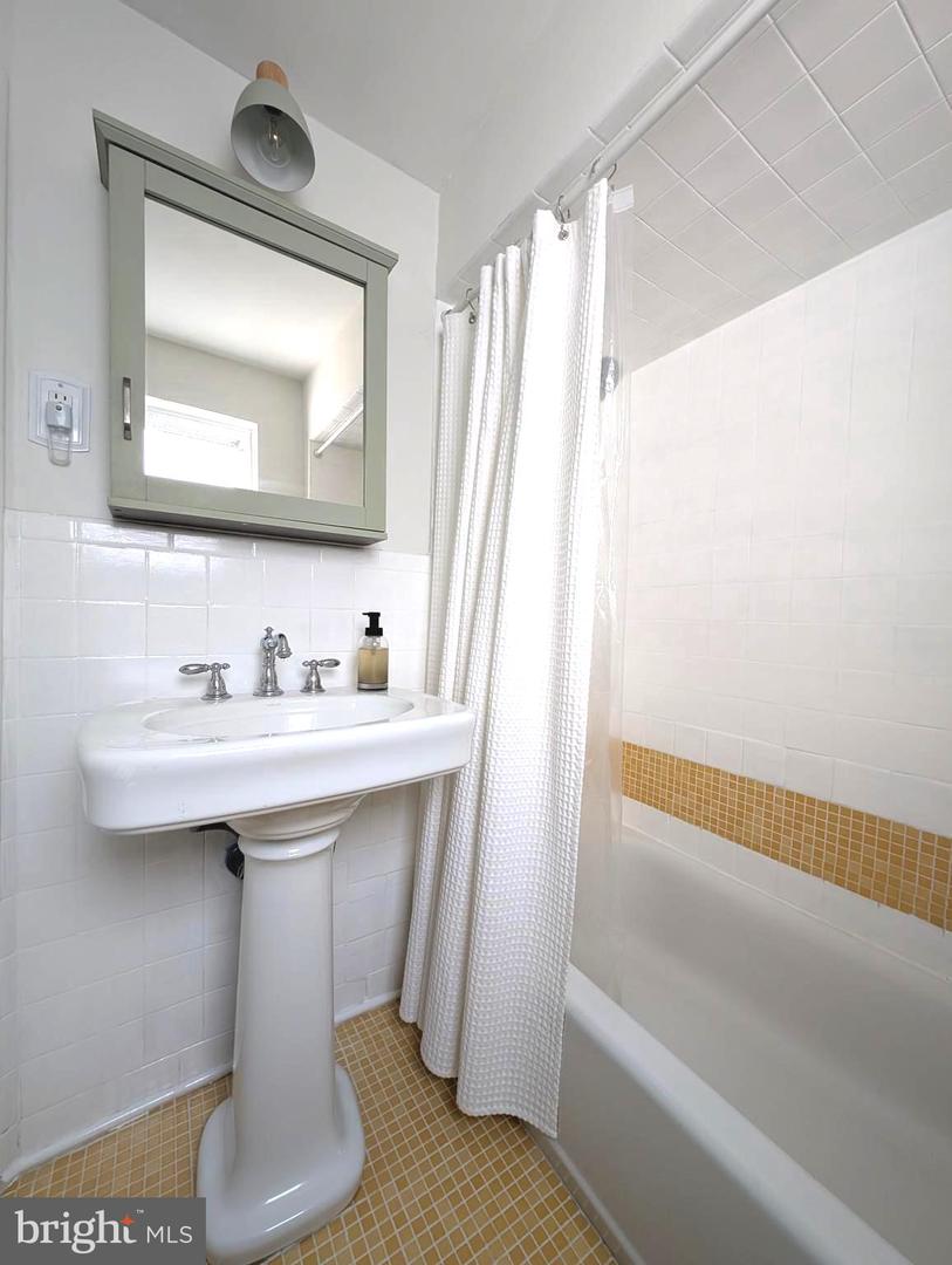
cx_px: 476
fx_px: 439
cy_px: 632
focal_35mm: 12
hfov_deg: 94.6
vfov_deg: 110.5
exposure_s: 1/46.8
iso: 99
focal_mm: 2.23
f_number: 1.95
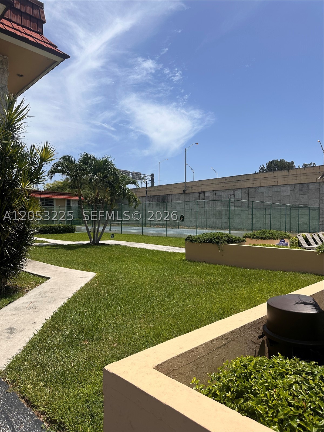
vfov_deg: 71.6
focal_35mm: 24
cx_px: 162
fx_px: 300
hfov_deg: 56.8
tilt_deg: -0.9
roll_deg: -2.0
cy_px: 216
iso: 80
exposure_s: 1/7042
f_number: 1.78
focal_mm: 6.86
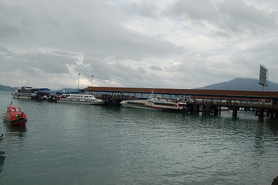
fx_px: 255
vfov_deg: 39.9
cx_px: 139
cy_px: 92
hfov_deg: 57.2
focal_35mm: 33
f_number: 8
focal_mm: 22
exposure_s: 1/250
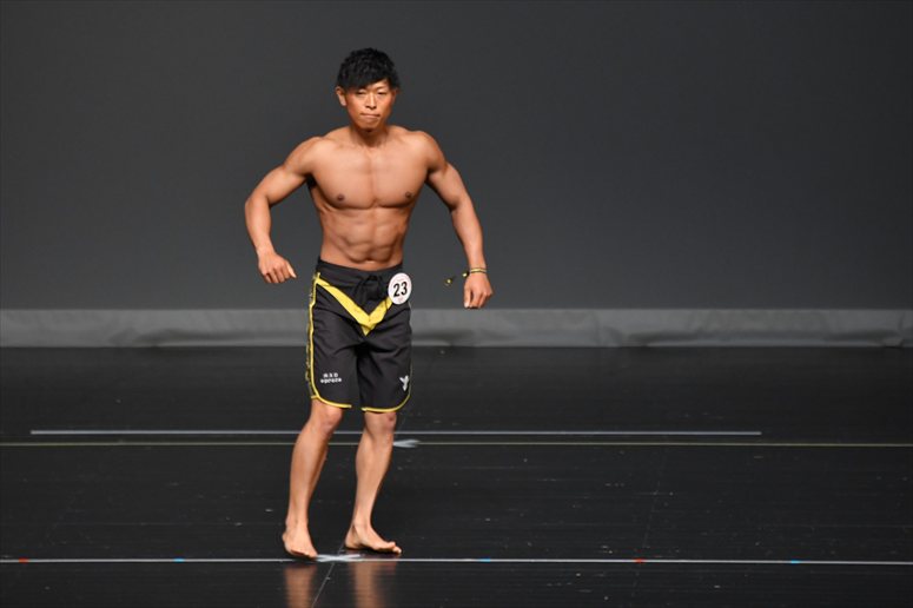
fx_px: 8745
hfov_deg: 6.0
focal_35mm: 345
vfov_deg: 4.0
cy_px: 304
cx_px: 456
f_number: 5.6
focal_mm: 230
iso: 2000
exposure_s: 1/400
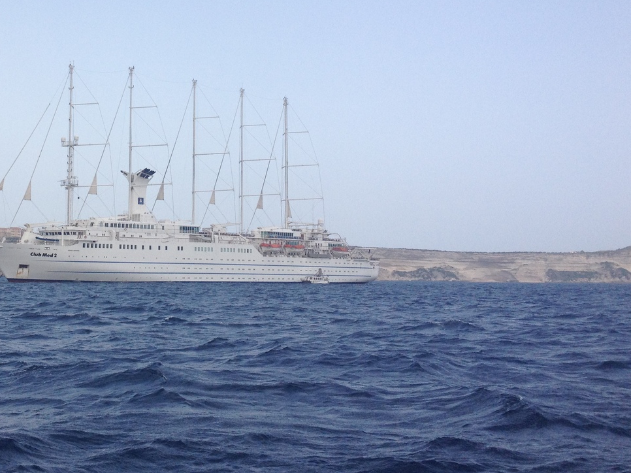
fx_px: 1057
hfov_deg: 32.4
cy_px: 143
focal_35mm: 58
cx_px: 131
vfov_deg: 25.0
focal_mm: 4.28
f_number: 2.4
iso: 64
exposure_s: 1/1493
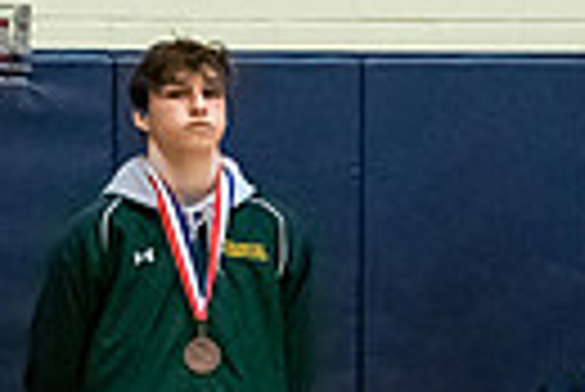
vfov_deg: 11.0
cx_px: -538
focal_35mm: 125
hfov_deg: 14.1
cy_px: 318
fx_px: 2033
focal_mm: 24
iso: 6400
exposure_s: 1/250
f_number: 5.6
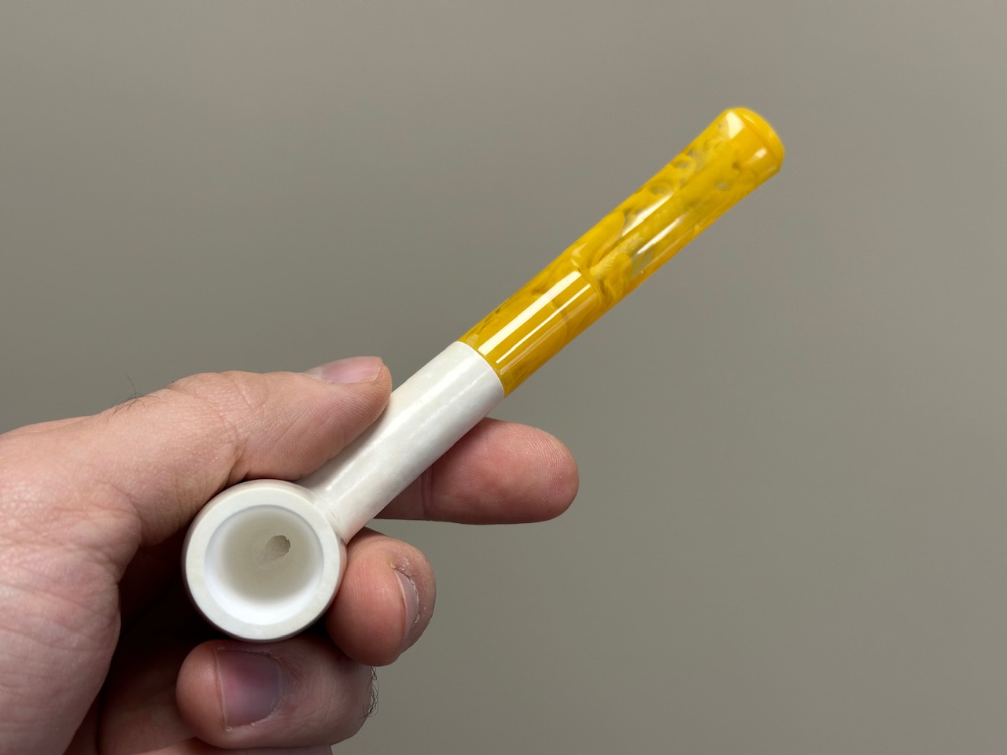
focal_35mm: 48
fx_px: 1396
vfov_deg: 30.3
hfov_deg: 39.7
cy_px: 378
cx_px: 504
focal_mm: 6.86
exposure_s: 1/121
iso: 64
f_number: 1.78
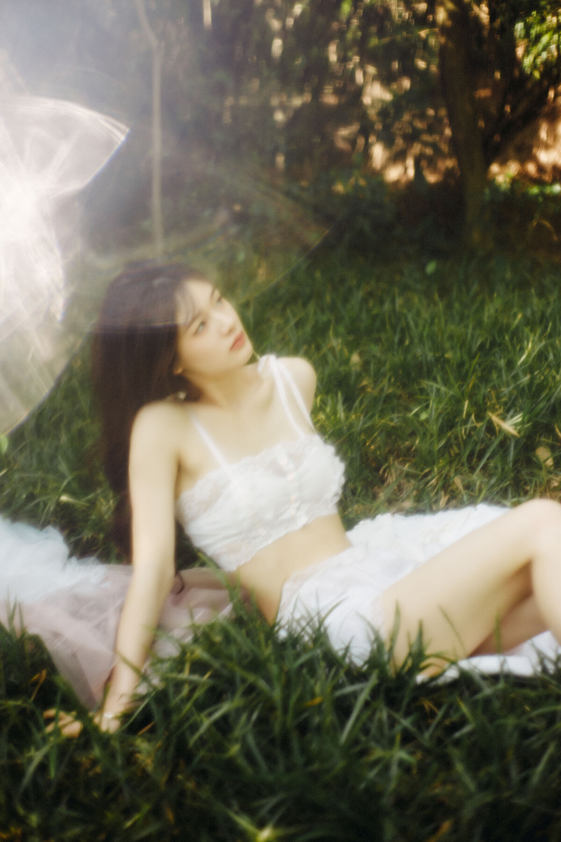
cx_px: 280
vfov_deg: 39.6
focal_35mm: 50
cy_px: 421
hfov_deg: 27.0
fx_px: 1169
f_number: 2.5
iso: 100
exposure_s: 1/100
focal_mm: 50
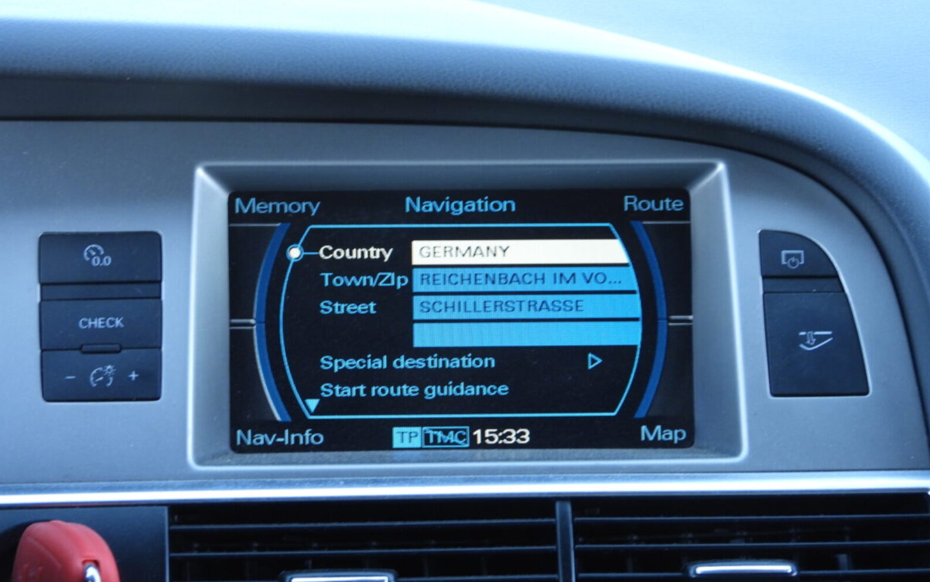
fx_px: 2459
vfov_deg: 13.5
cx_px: 464
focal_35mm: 97
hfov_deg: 21.4
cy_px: 307
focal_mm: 16.3
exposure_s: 1/60
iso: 250
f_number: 3.5
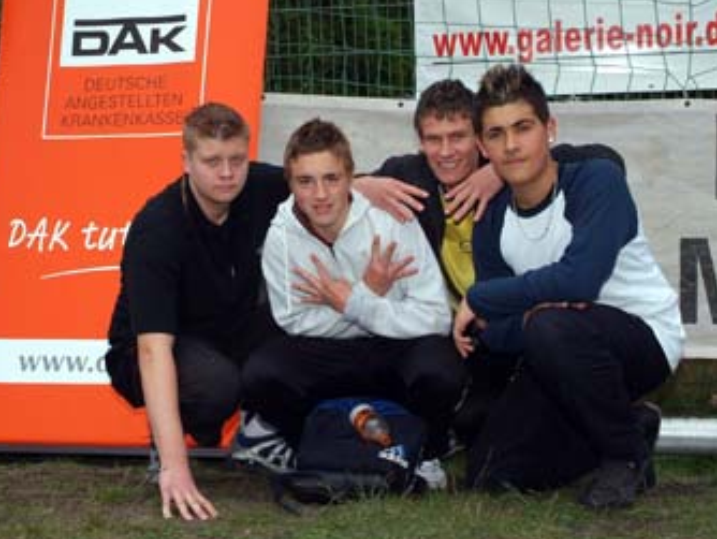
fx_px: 1368
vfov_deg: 22.3
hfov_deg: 29.4
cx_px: 389
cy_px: 241
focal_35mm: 66
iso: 400
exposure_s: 1/125
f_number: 16
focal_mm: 34
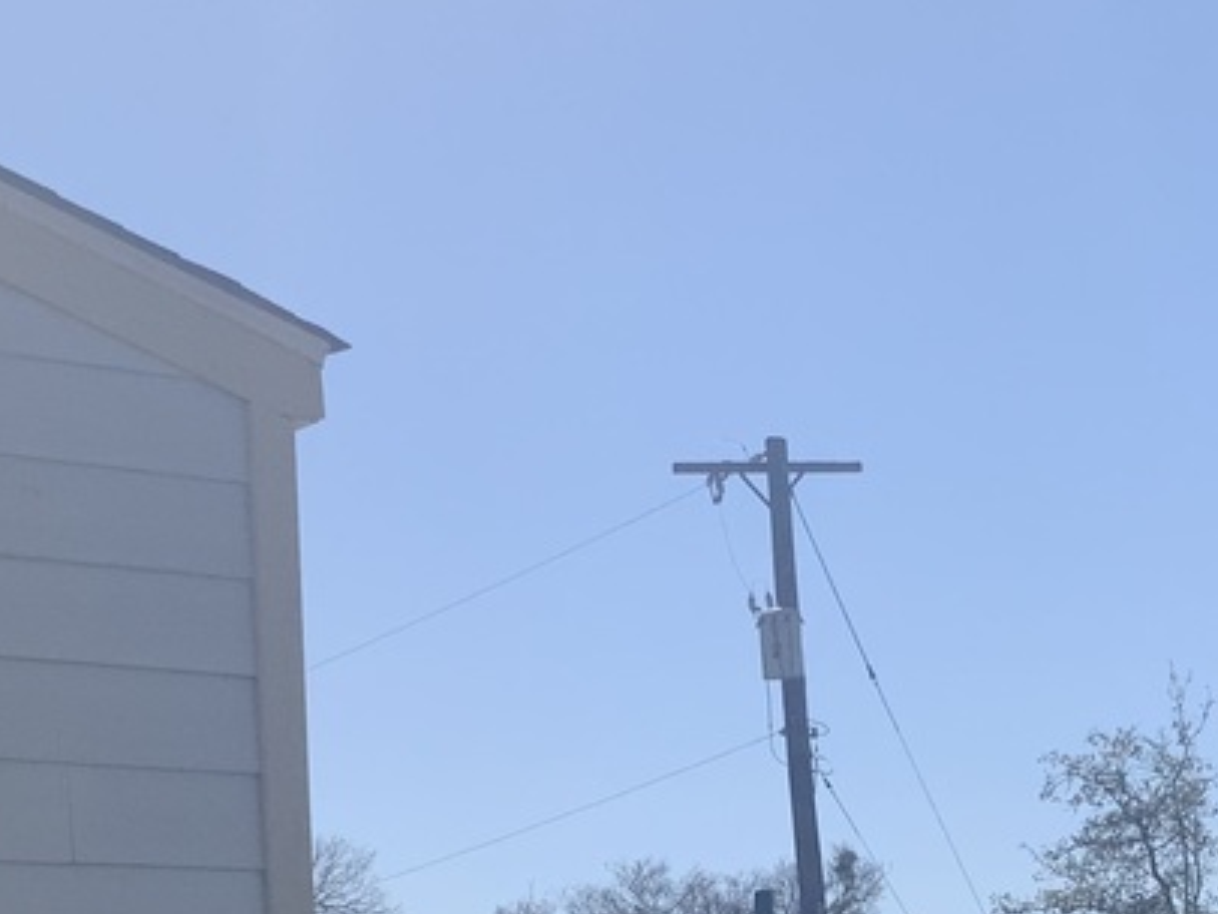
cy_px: 1079
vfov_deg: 14.0
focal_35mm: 103
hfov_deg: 19.0
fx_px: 3625
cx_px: 737
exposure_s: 1/2667
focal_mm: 3
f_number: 1.8
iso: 16
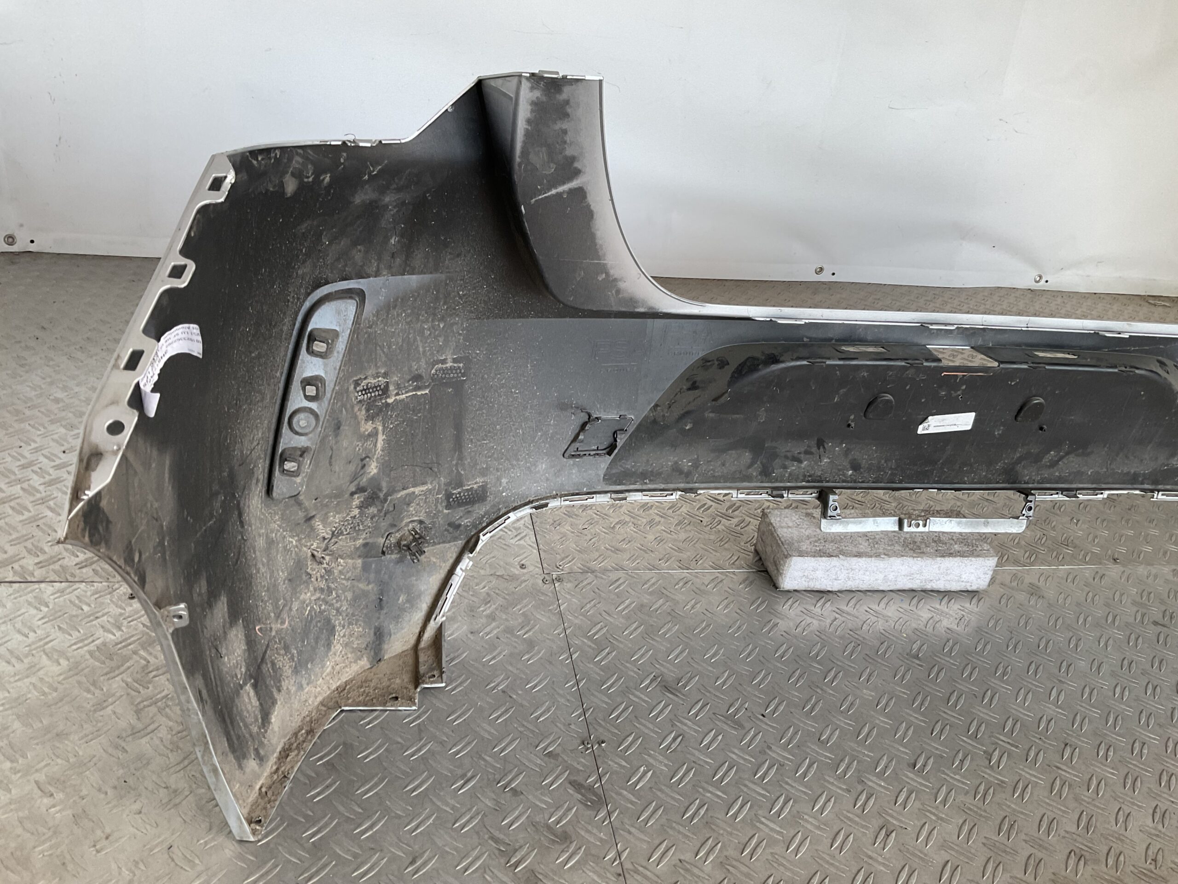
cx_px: 589
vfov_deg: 48.2
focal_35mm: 29
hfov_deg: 61.7
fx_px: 987
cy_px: 442
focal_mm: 3
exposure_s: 1/100
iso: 50
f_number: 1.8
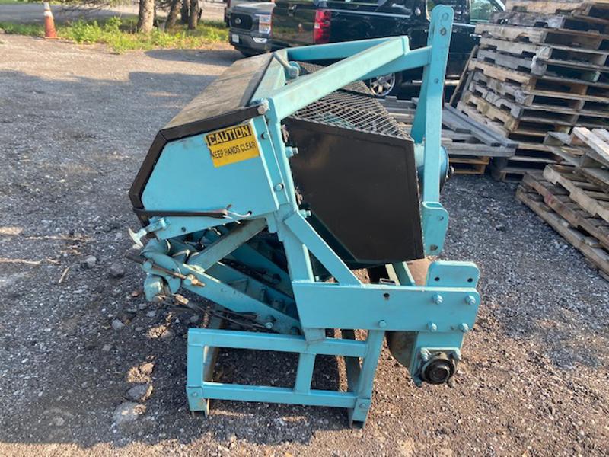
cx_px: 304
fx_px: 457
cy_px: 228
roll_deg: -5.5
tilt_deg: -24.0
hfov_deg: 67.3
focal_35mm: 26
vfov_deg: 53.1
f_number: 1.8
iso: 32
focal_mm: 4.25
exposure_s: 1/353
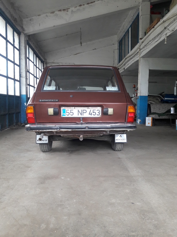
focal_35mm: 28
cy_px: 118
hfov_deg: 49.7
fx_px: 191
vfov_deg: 63.4
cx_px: 88
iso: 80
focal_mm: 3.7
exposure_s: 1/33
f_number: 1.9
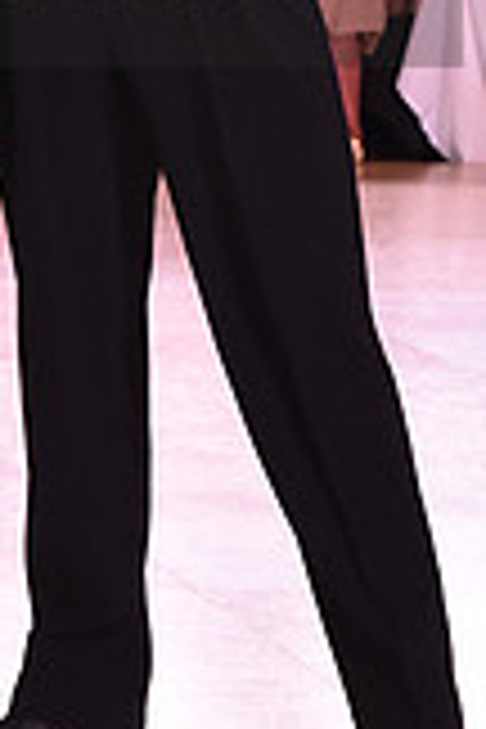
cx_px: -155
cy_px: -81
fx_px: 5427
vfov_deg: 7.6
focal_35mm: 268
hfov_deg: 5.1
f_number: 6.3
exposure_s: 1/320
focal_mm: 75
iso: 2500
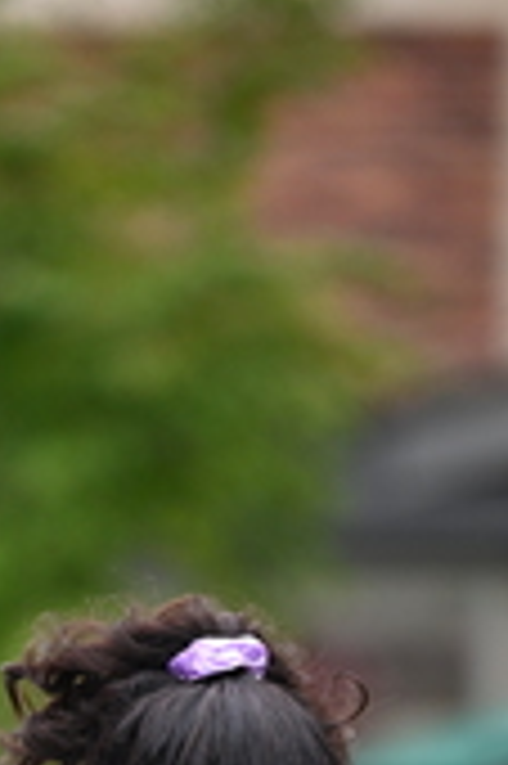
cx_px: 254
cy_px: 1215
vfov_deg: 3.2
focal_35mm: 647
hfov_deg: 2.1
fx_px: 13722
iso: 400
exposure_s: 1/1000
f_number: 2.8
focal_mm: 200
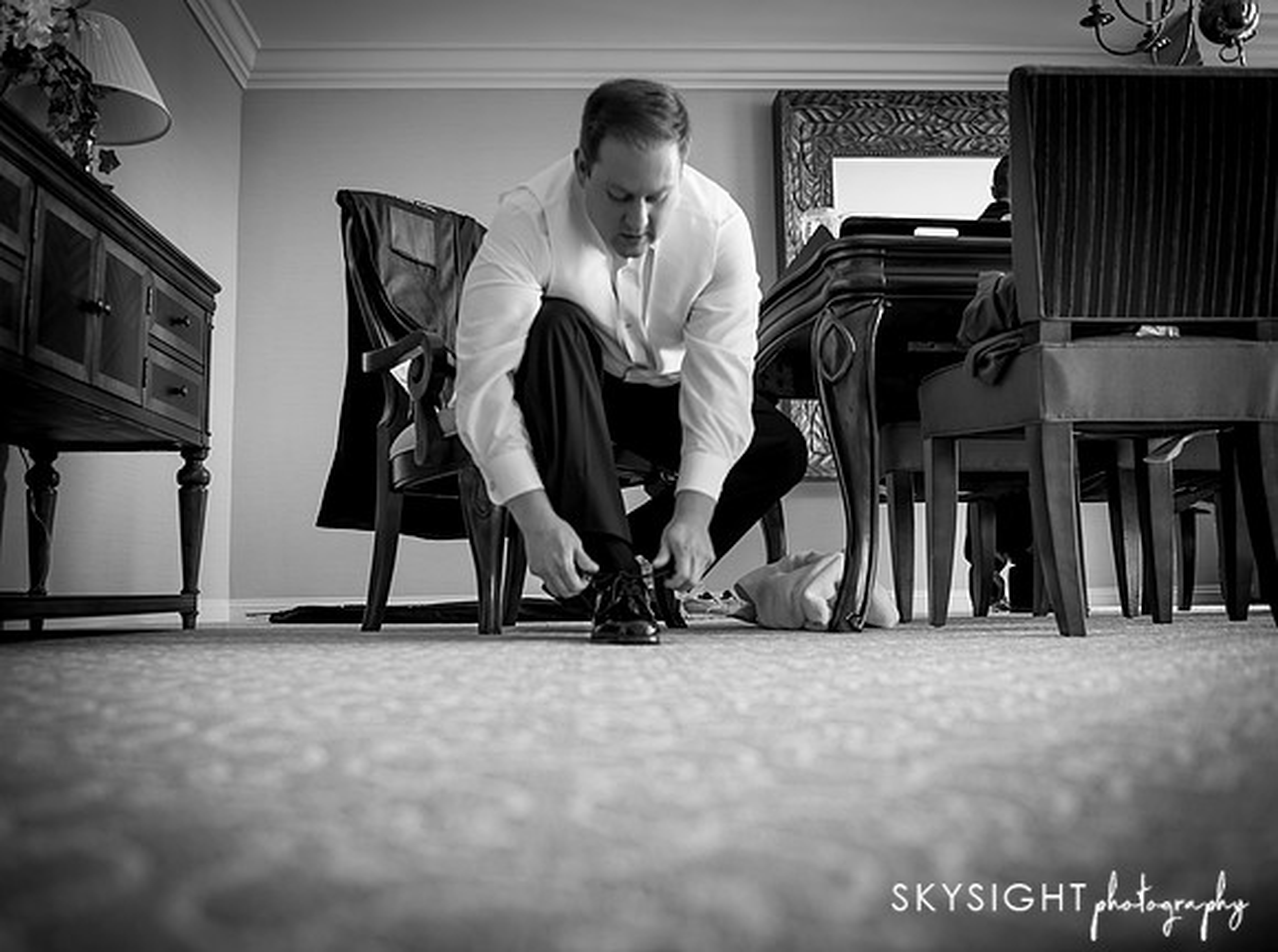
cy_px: 477
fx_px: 1103
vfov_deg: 46.7
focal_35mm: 30
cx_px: 597
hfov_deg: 60.1
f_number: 2.8
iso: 400
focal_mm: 27
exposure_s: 1/100
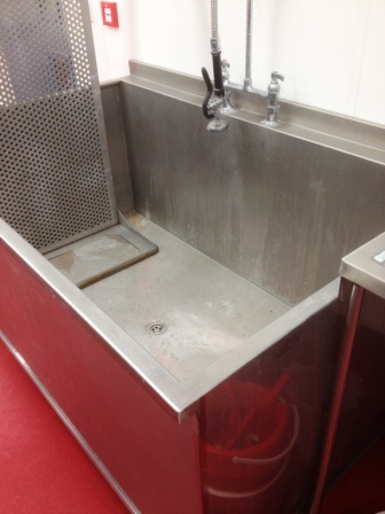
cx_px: 192
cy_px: 257
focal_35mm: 35
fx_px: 519
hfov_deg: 40.7
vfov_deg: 52.6
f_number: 2.4
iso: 50
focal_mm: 4.28
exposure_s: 1/24
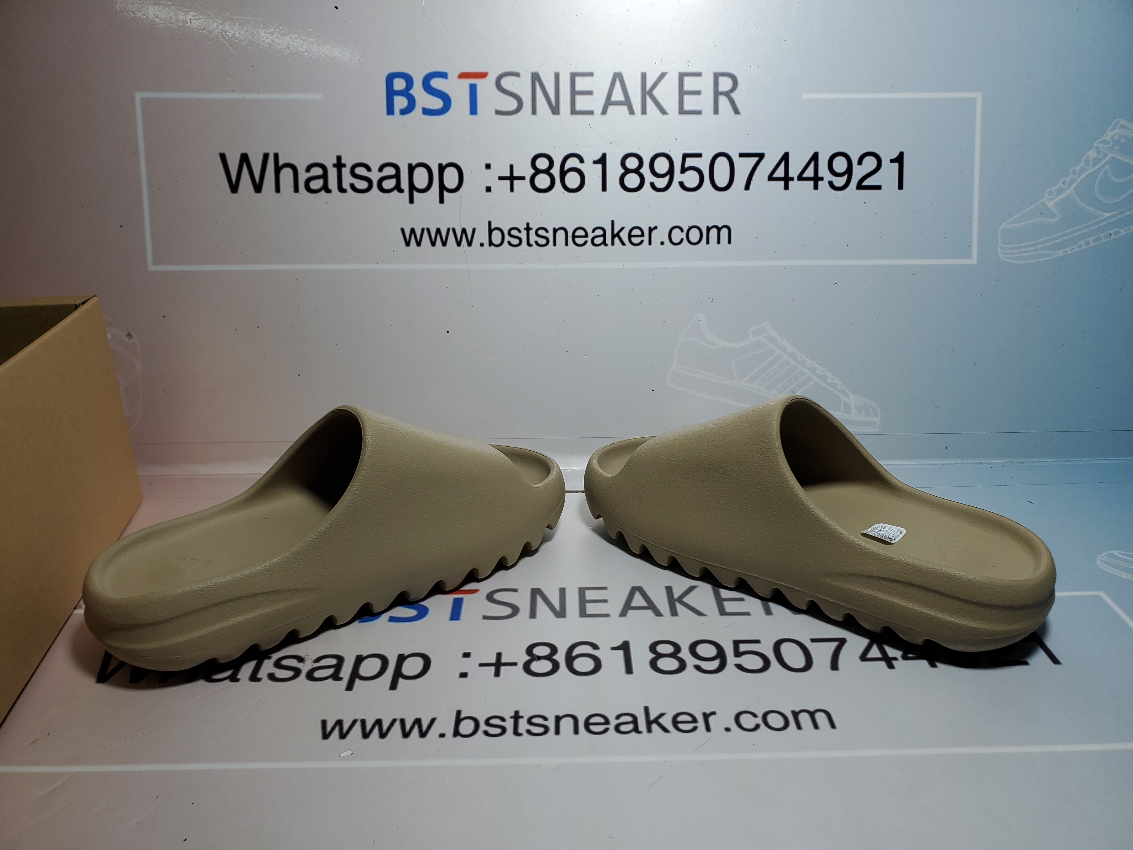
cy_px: 425
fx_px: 851
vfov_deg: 53.1
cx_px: 566
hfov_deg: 67.3
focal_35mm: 26
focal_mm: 4.3
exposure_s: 1/408
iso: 50
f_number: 2.4
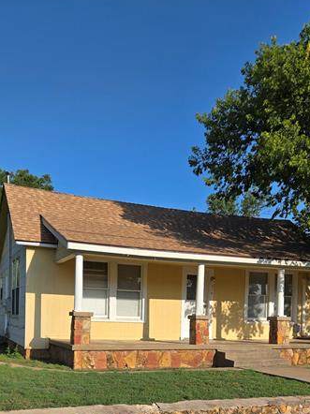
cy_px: 322
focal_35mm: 40
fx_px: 478
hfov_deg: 35.9
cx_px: 149
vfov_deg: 44.8
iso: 40
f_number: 1.8
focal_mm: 5.4
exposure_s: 1/2921
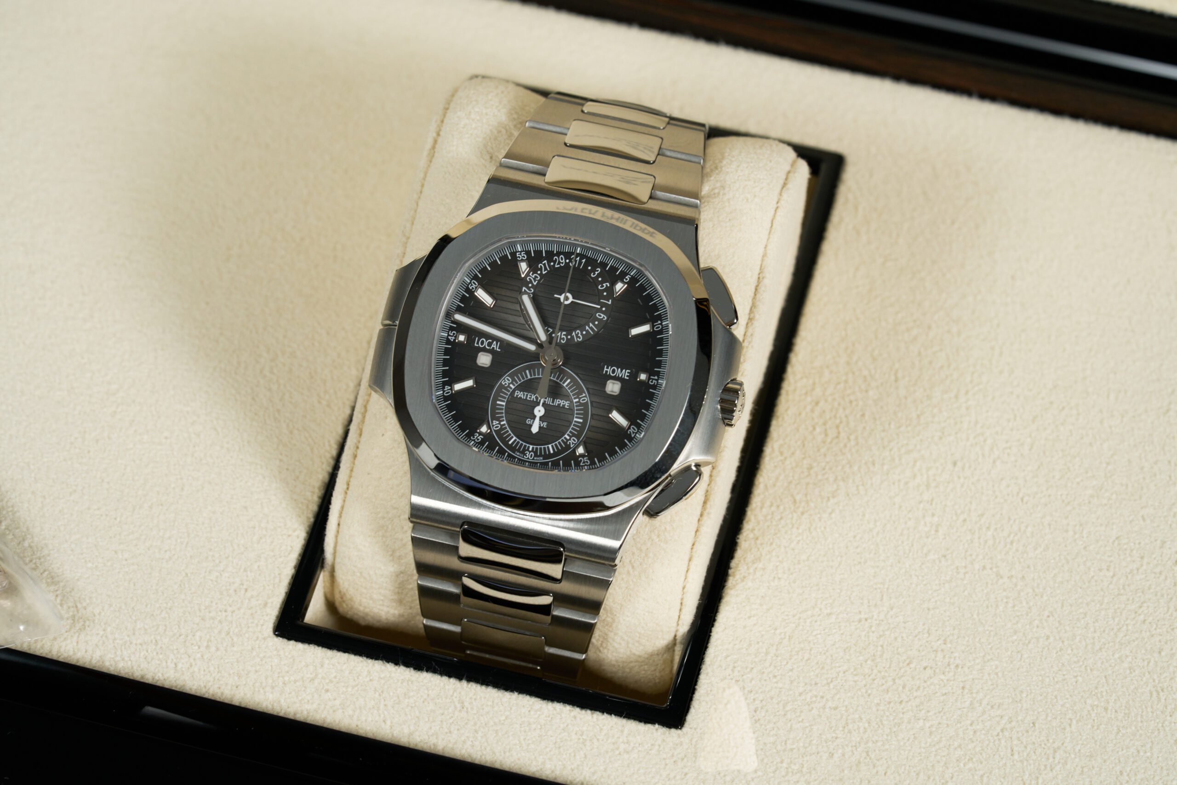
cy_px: 392
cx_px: 588
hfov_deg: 22.6
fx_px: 2942
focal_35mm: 90
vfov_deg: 15.2
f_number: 11
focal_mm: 90
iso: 500
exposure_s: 1/60
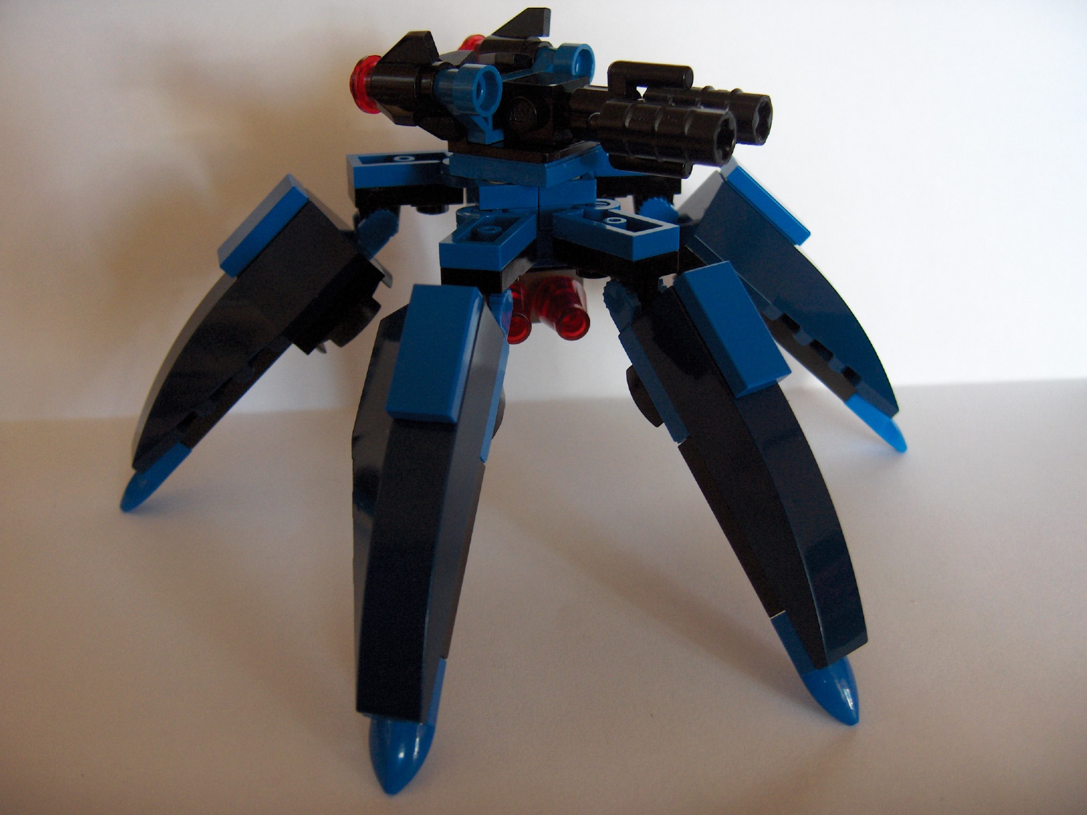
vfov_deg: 36.8
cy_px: 408
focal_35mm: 39
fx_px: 1225
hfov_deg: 47.9
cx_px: 544
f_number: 2.8
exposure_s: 1/28.8
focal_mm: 8
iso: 200
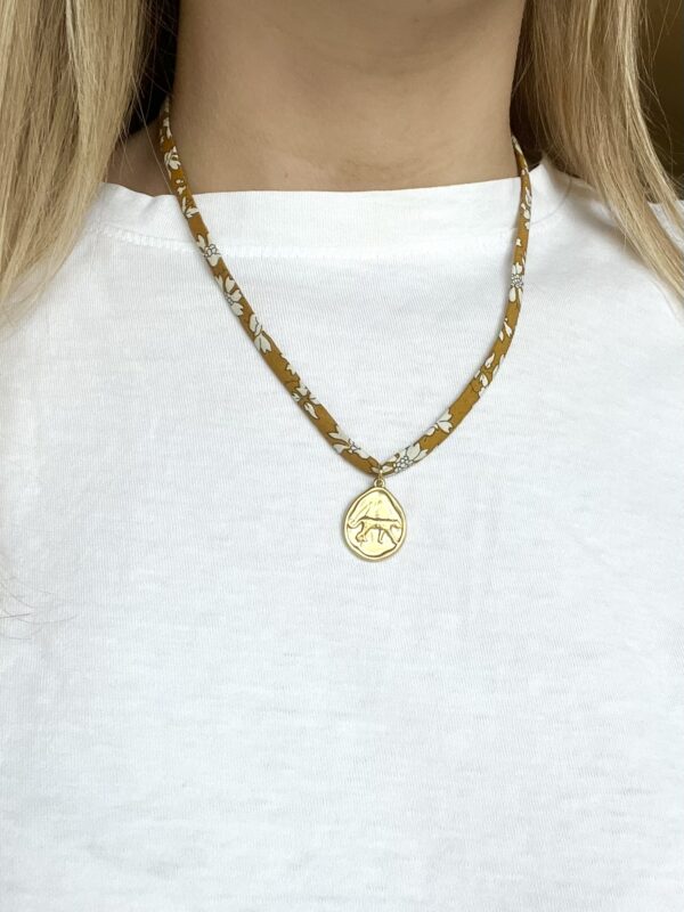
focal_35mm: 30
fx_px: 790
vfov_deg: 60.0
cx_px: 342
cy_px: 456
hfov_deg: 46.8
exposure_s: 1/121
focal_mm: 2.71
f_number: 2.2
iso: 80
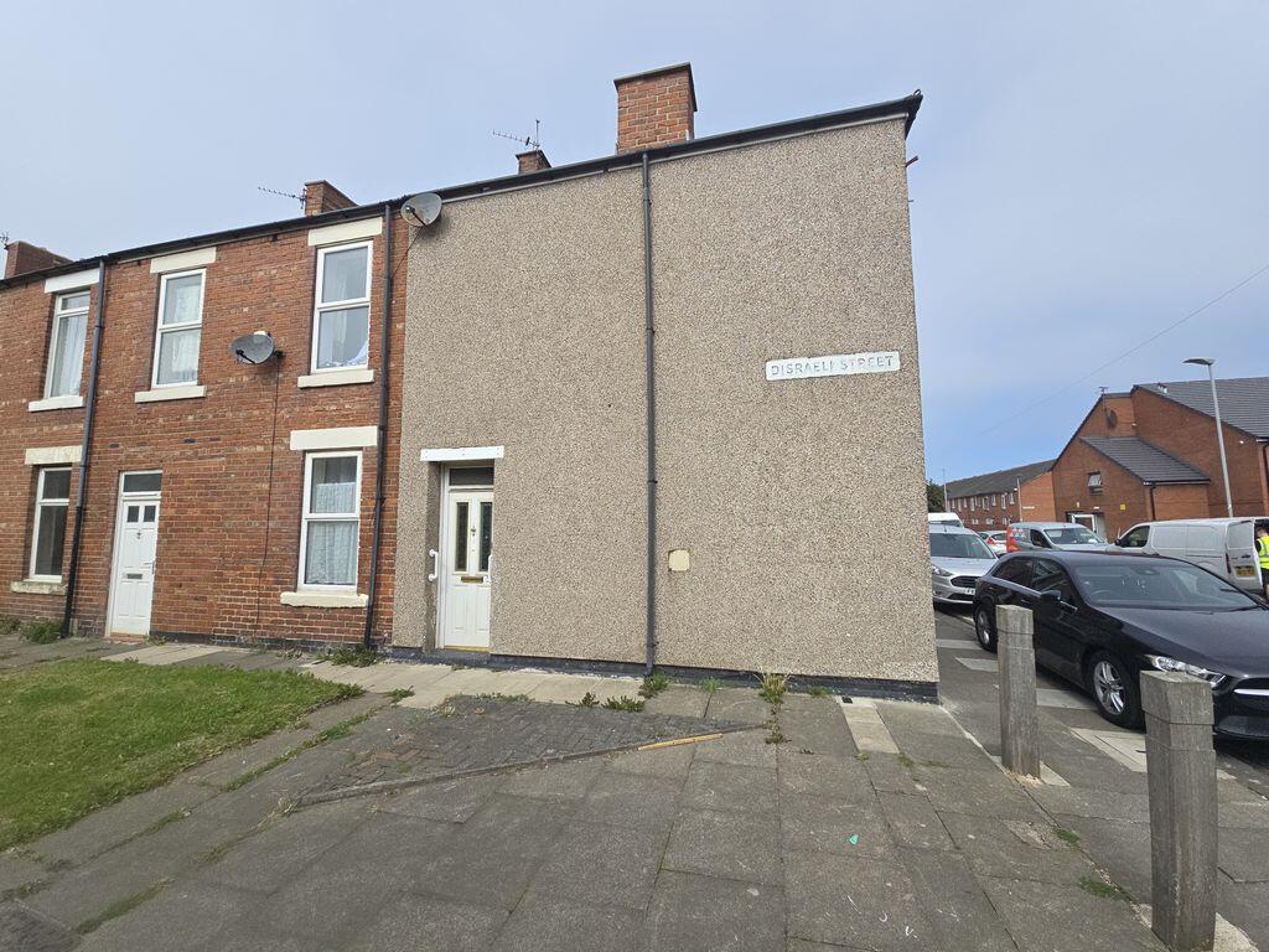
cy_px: 476
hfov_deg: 106.2
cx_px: 634
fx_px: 477
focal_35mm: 13
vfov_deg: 89.9
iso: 50
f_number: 2.2
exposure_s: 1/2128
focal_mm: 2.2
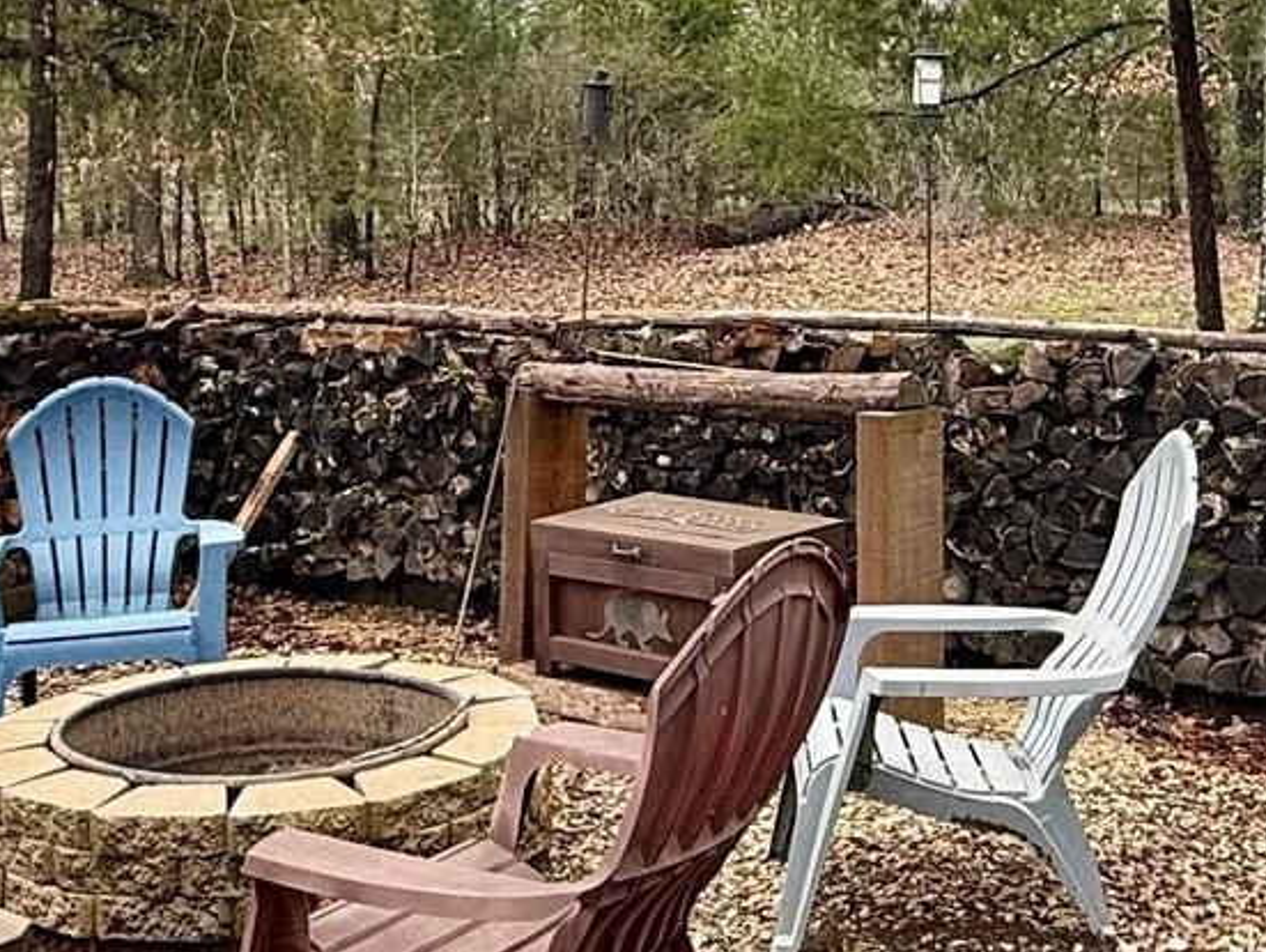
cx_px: 751
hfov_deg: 36.7
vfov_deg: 27.5
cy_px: 200
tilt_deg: -2.6
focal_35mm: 52
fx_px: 1903
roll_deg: +0.9
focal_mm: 2.22
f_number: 2.2
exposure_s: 1/280
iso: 64
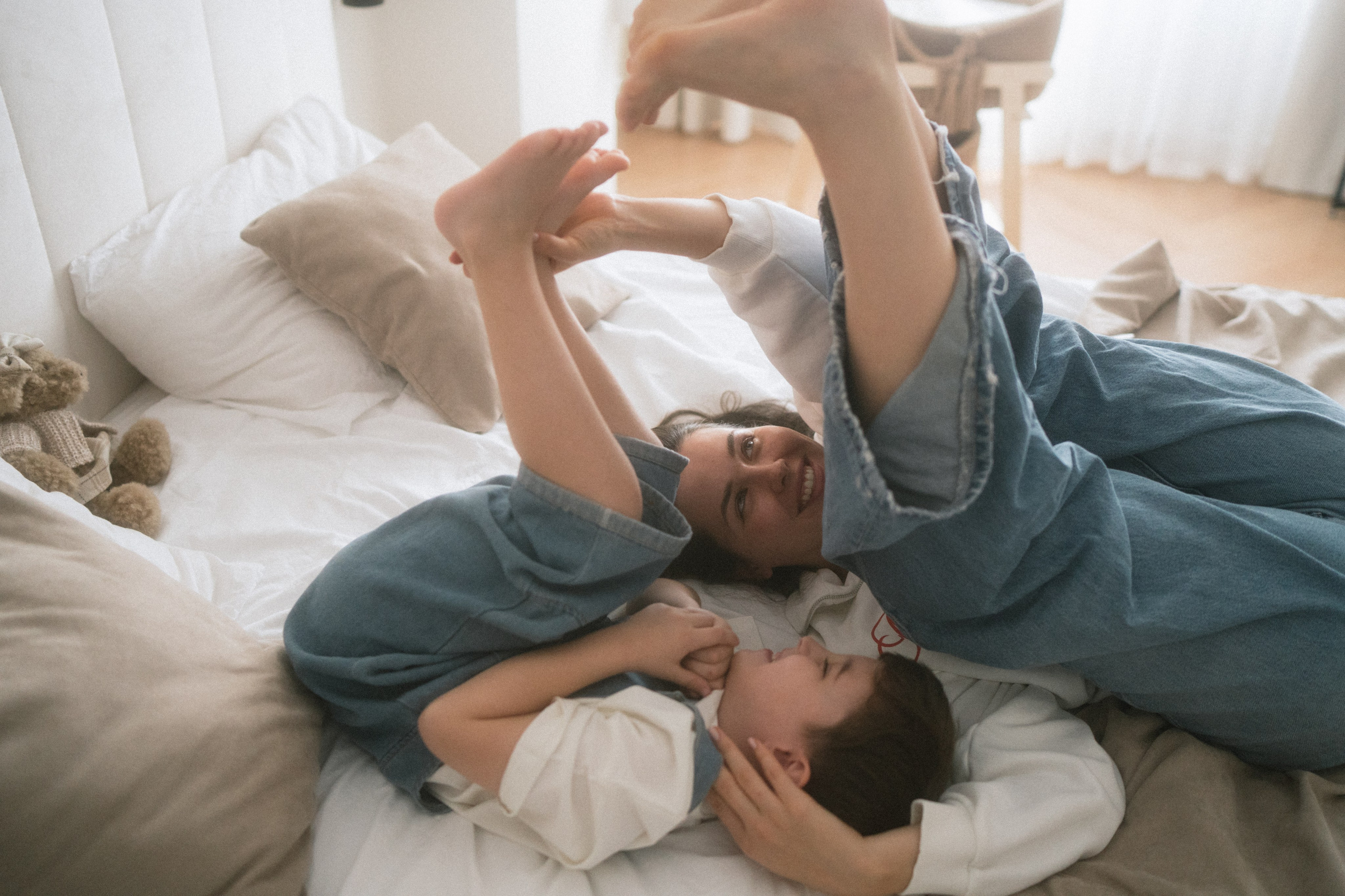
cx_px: 672
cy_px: 448
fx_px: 1308
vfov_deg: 37.9
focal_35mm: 35
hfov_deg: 54.4
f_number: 2
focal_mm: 35
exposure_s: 1/400
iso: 2500
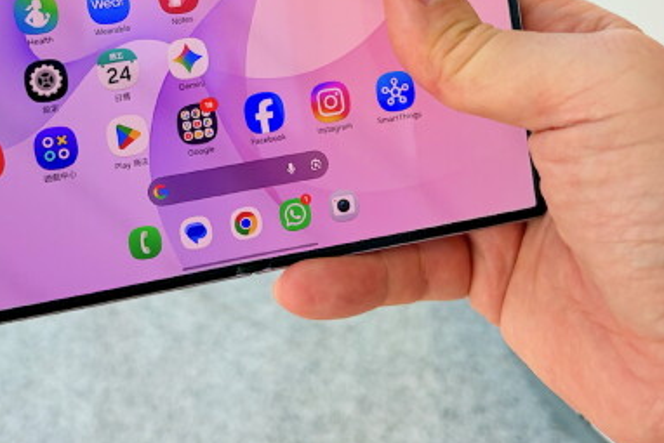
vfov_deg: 25.5
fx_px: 941
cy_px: 31
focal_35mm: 51
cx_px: 207
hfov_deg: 38.3
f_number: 1.6
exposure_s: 1/223
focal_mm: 5.96
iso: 50
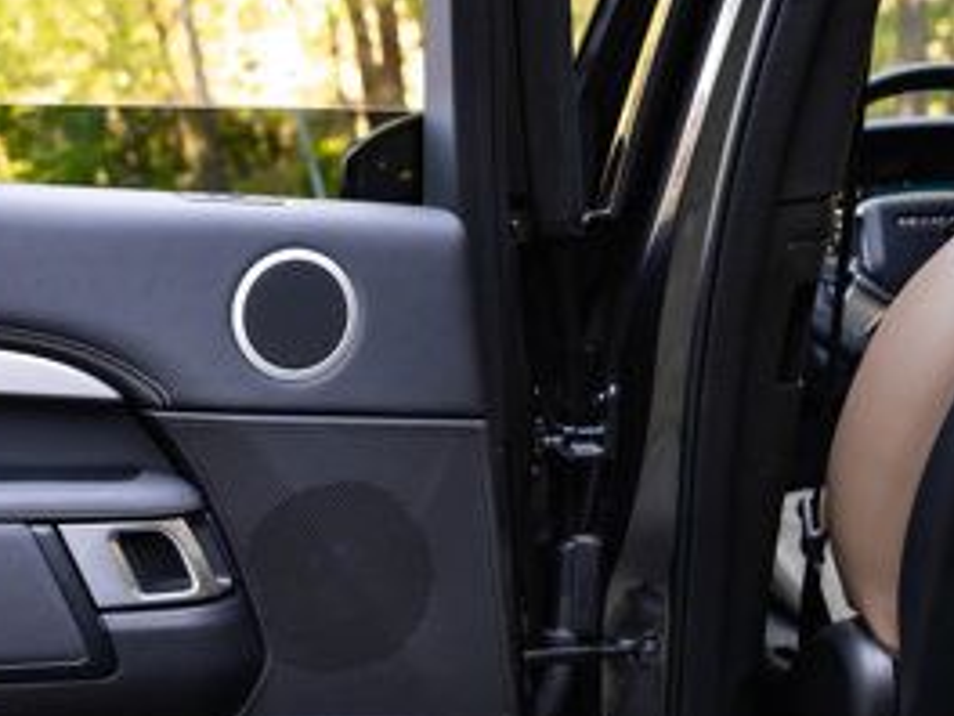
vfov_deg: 25.7
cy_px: 559
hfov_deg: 32.4
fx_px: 1543
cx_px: 65
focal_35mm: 56
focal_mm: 24
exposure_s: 1/200
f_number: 2.8
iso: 640
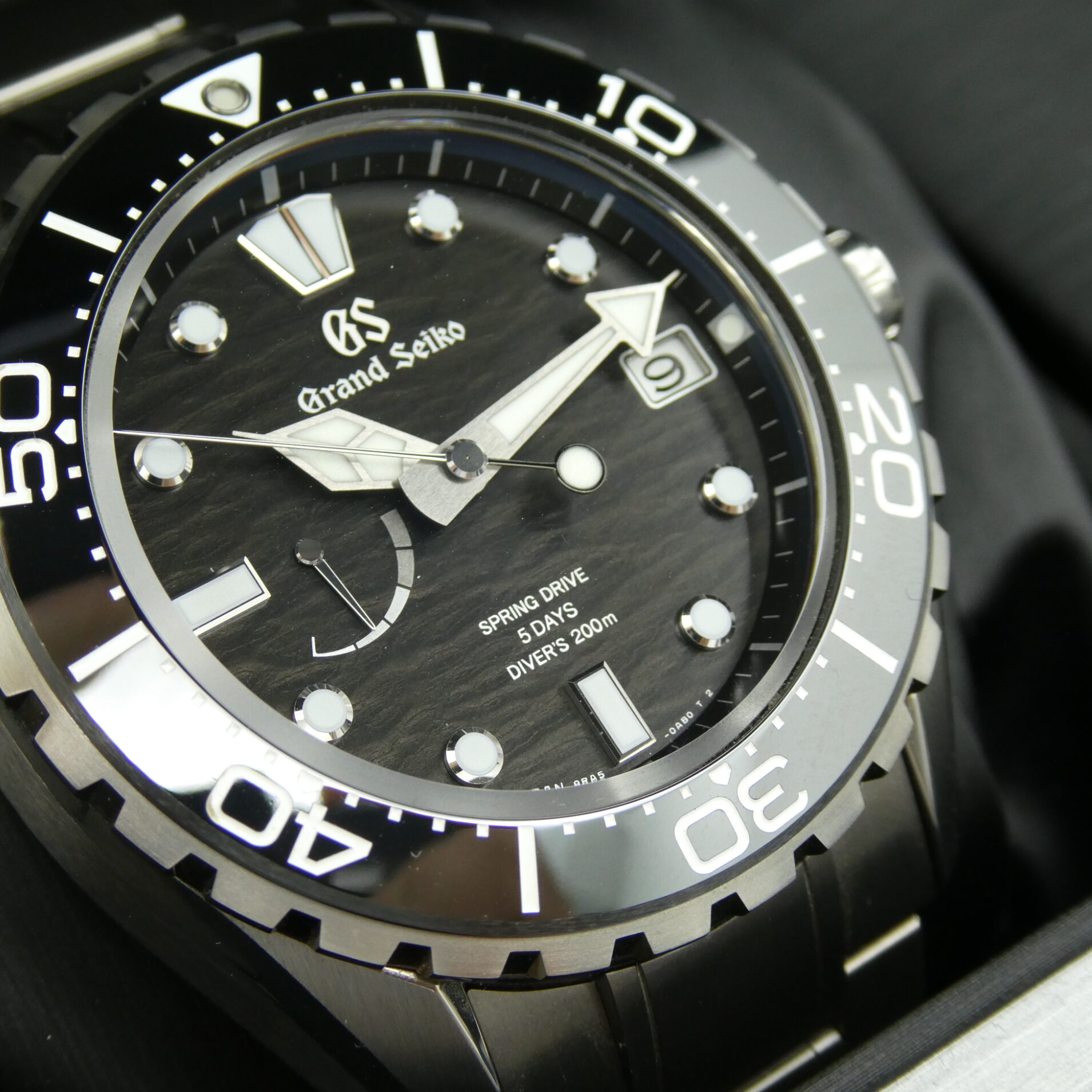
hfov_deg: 22.4
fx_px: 2748
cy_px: 547
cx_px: 430
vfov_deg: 22.5
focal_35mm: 77
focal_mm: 11.7
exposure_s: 1/80
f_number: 4.4
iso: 200
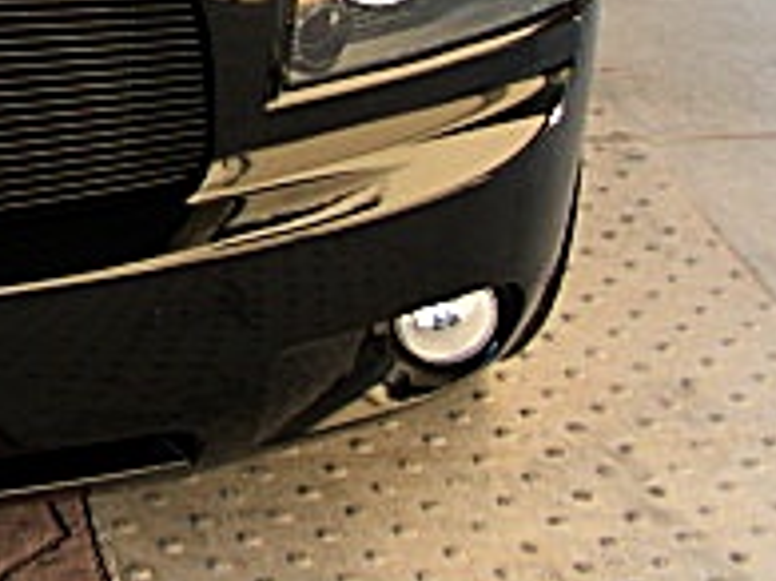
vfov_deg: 12.1
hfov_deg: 15.7
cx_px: -291
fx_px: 2644
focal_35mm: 118
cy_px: -195
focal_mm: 6.3
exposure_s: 1/80
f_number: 2.8
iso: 50
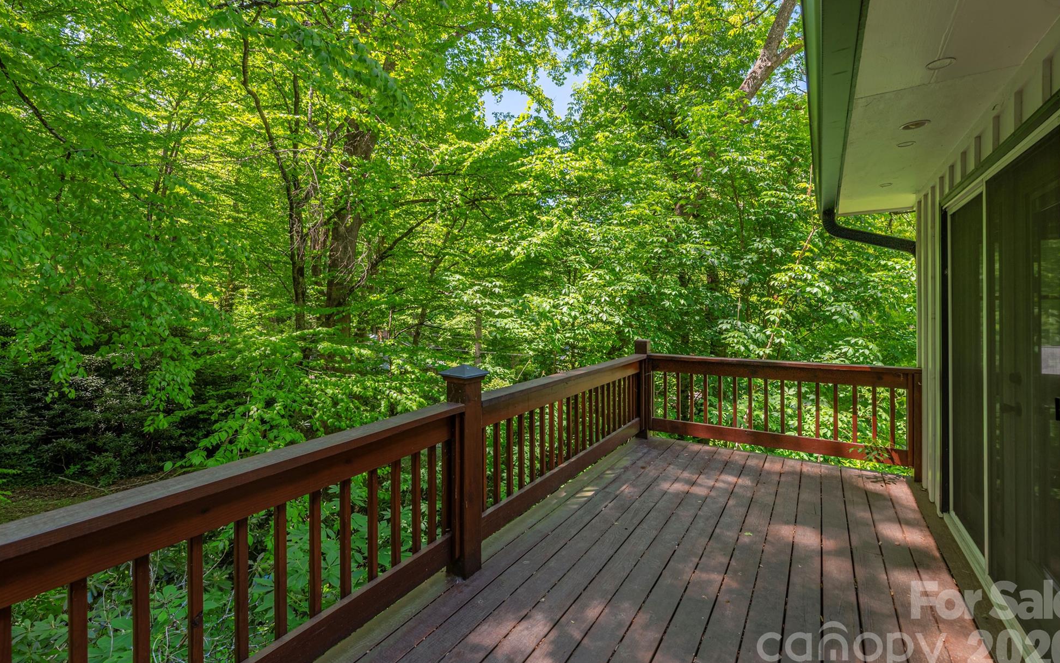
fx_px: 433
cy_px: 316
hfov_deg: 101.5
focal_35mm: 15
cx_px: 527
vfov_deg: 74.8
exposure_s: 1/500
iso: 320
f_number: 8
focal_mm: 14
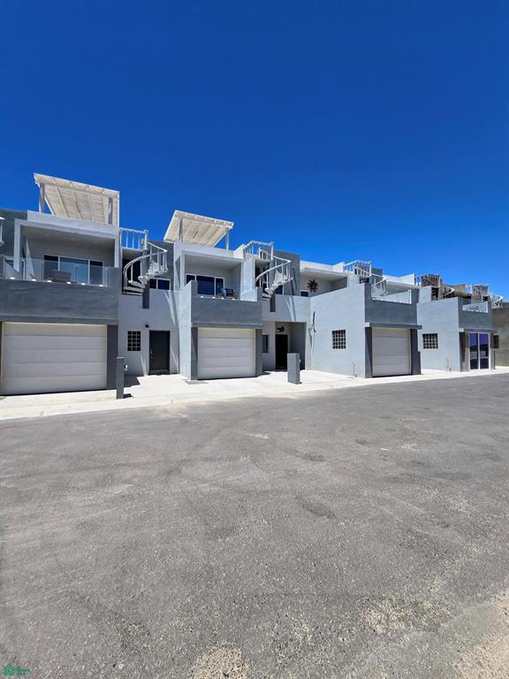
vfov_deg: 106.2
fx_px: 255
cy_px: 340
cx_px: 254
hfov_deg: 89.9
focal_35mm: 13
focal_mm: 2.2
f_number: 2.2
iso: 50
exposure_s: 1/3707
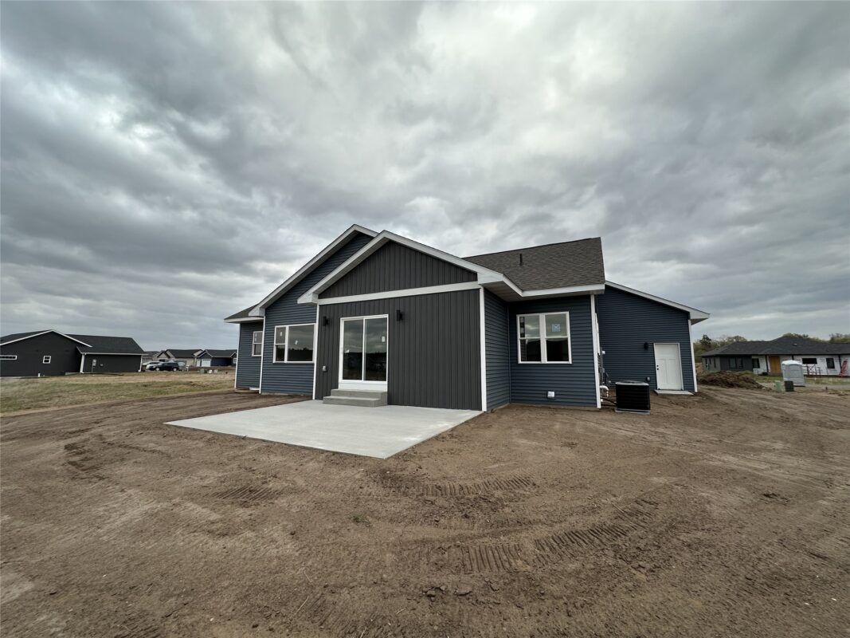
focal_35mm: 14
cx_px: 425
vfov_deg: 85.7
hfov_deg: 102.1
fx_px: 344
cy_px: 319
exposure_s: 1/636
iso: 40
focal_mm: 2.22
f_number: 2.2
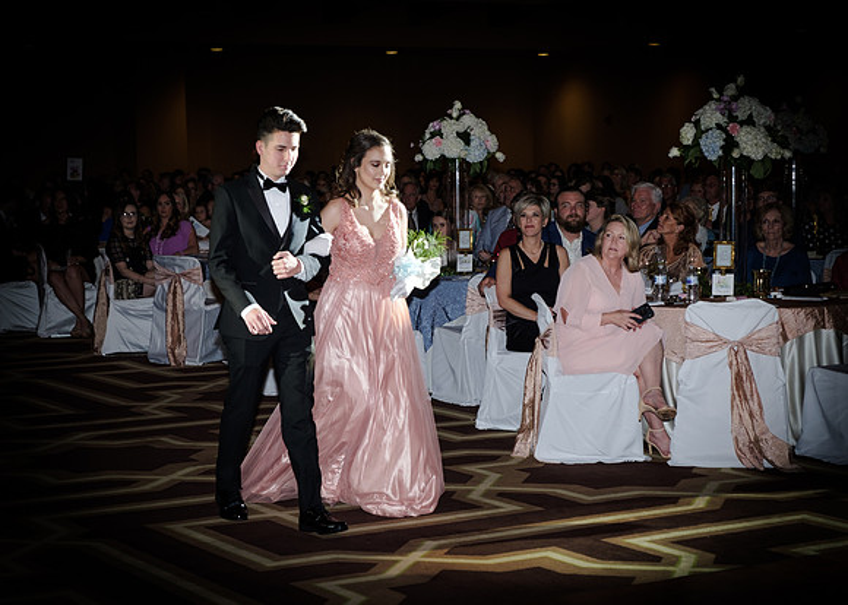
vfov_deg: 18.8
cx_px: 376
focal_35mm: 76
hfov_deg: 26.1
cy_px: 348
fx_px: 1830
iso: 200
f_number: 2.8
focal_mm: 41.4
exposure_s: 1/125
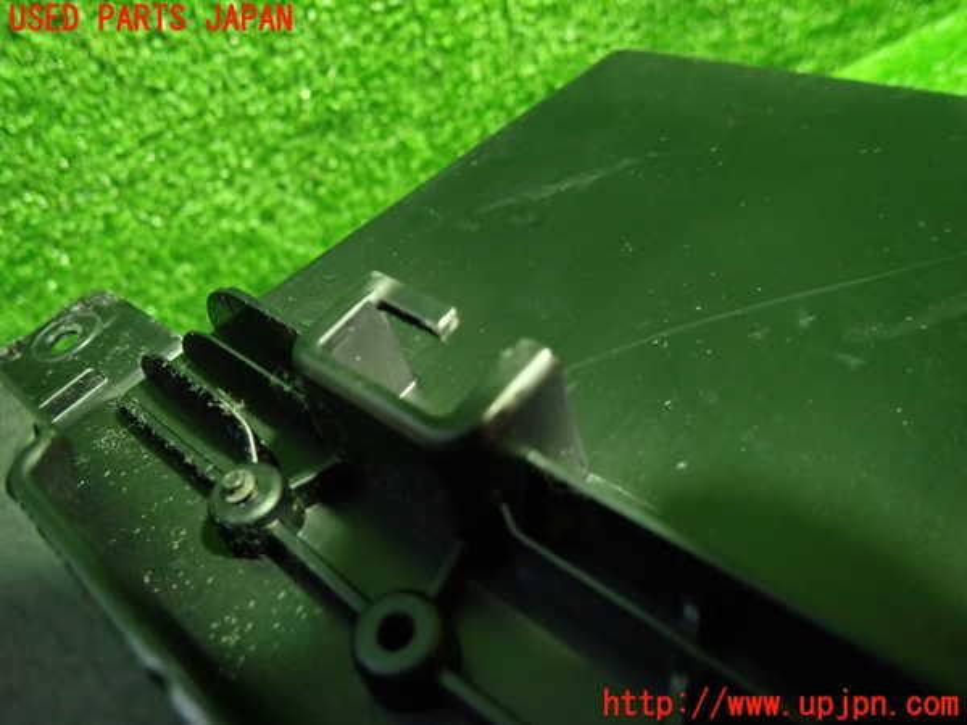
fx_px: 698
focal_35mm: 25
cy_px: 362
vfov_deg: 54.9
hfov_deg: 69.4
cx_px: 484
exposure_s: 1/30
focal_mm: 4.5
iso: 800
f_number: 2
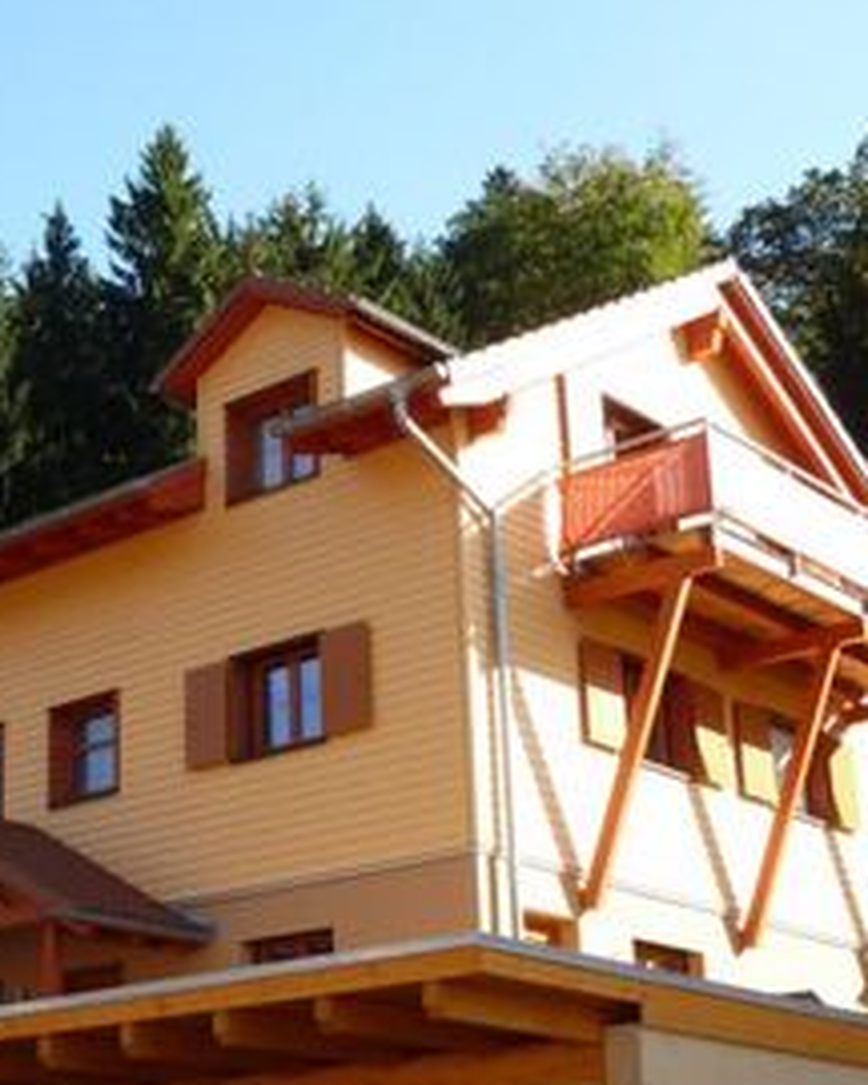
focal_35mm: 63
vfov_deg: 29.9
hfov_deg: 23.8
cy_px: 699
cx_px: 149
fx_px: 2023
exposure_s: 1/200
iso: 80
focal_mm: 4.7
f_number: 4
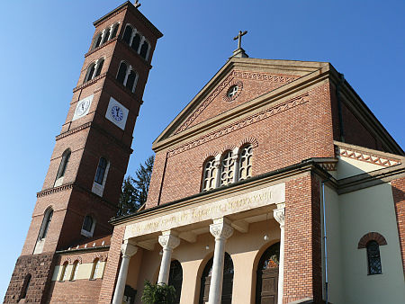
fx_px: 410
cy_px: 152
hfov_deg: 52.6
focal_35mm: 35
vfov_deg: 40.7
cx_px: 202
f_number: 5.6
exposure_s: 1/400
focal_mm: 7.4
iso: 100
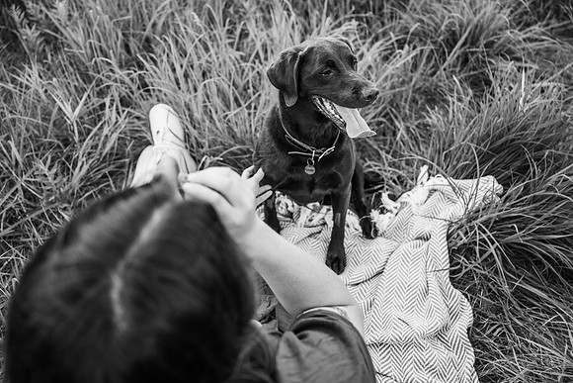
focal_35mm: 31
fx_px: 494
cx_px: 286
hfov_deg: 60.3
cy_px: 192
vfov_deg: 42.3
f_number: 2.8
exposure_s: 1/500
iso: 320
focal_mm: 31
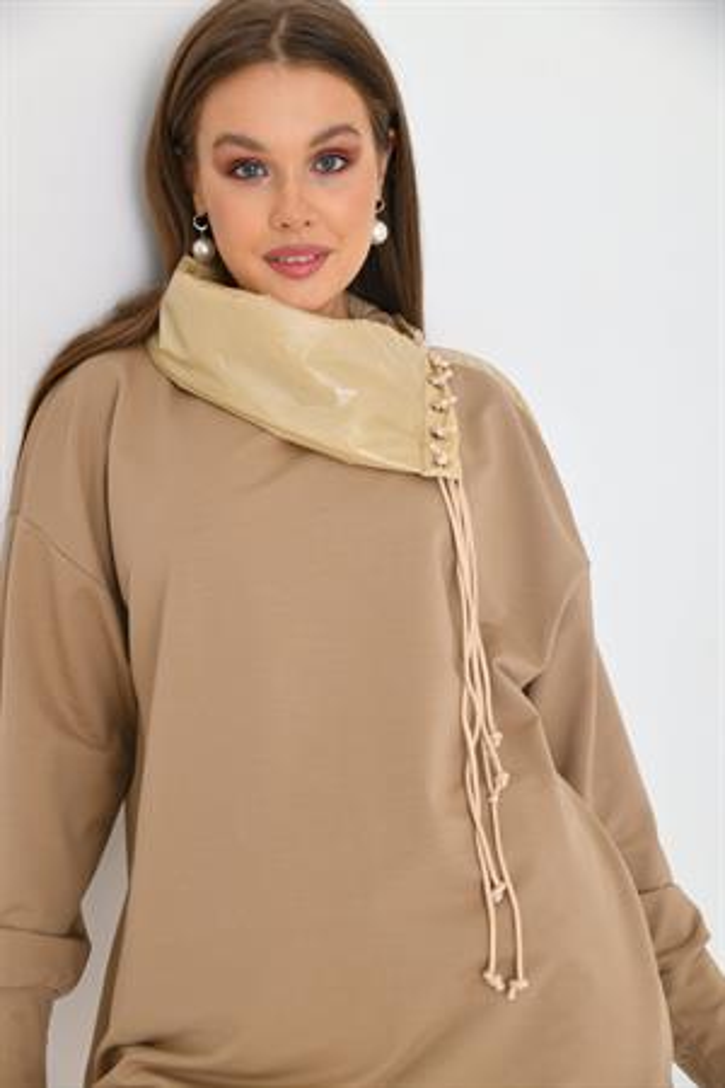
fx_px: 1661
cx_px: 362
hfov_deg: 24.6
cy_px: 544
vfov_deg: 36.2
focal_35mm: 55
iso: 100
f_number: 5.6
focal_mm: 55
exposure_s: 1/125
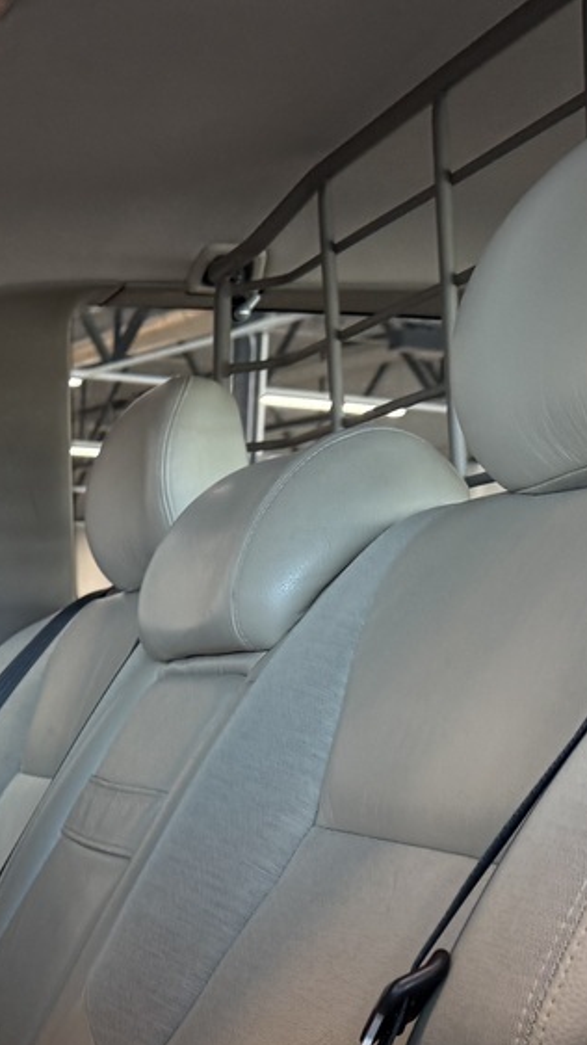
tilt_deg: -3.5
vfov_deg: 30.3
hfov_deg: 16.8
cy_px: 900
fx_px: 1855
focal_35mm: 67
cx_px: -217
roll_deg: -1.4
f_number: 1.78
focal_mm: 6.76
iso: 200
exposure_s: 1/121
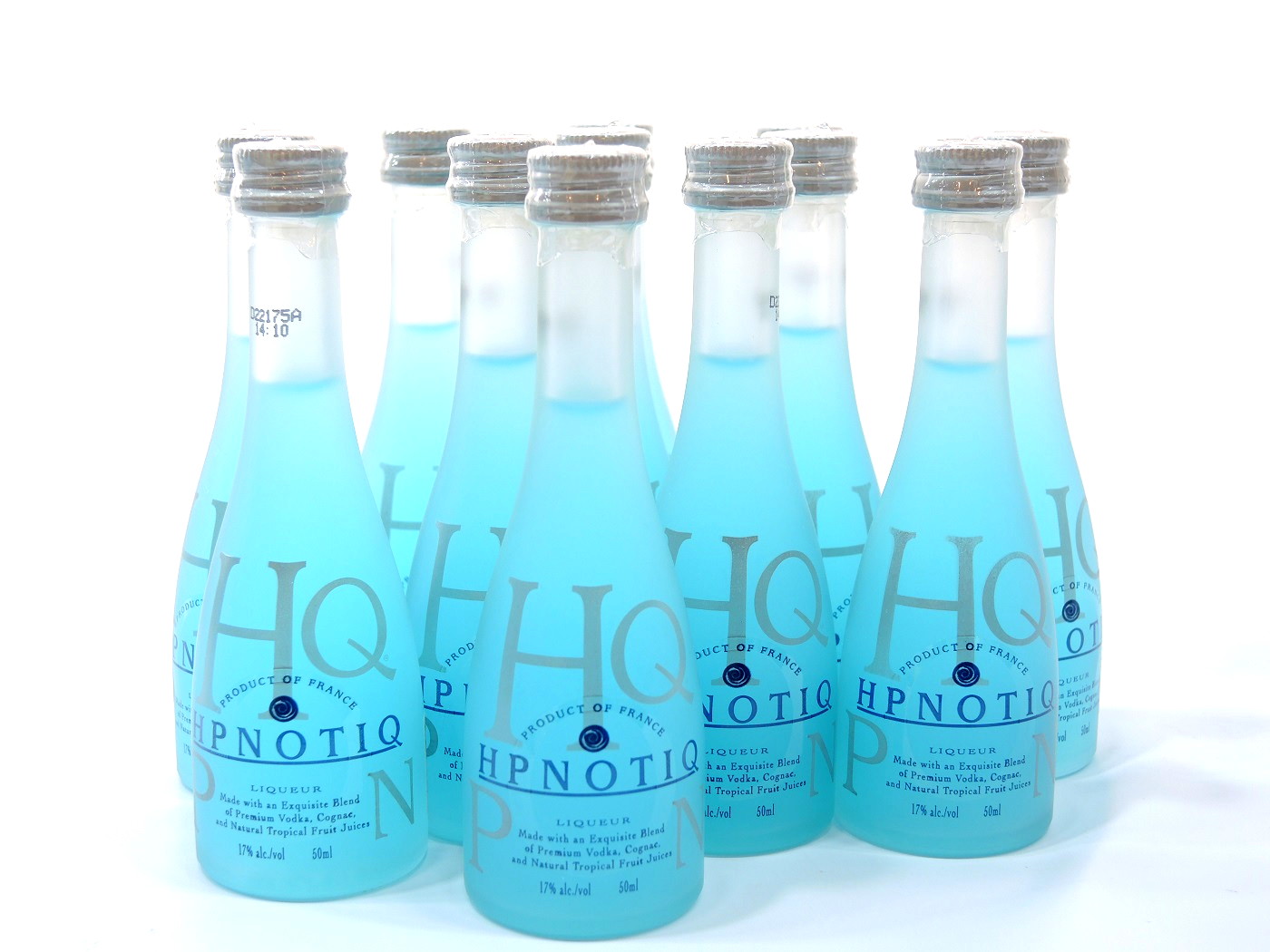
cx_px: 635
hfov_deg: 38.2
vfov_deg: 29.1
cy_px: 476
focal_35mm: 50
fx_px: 1834
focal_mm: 11
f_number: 2.8
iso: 100
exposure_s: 1/50
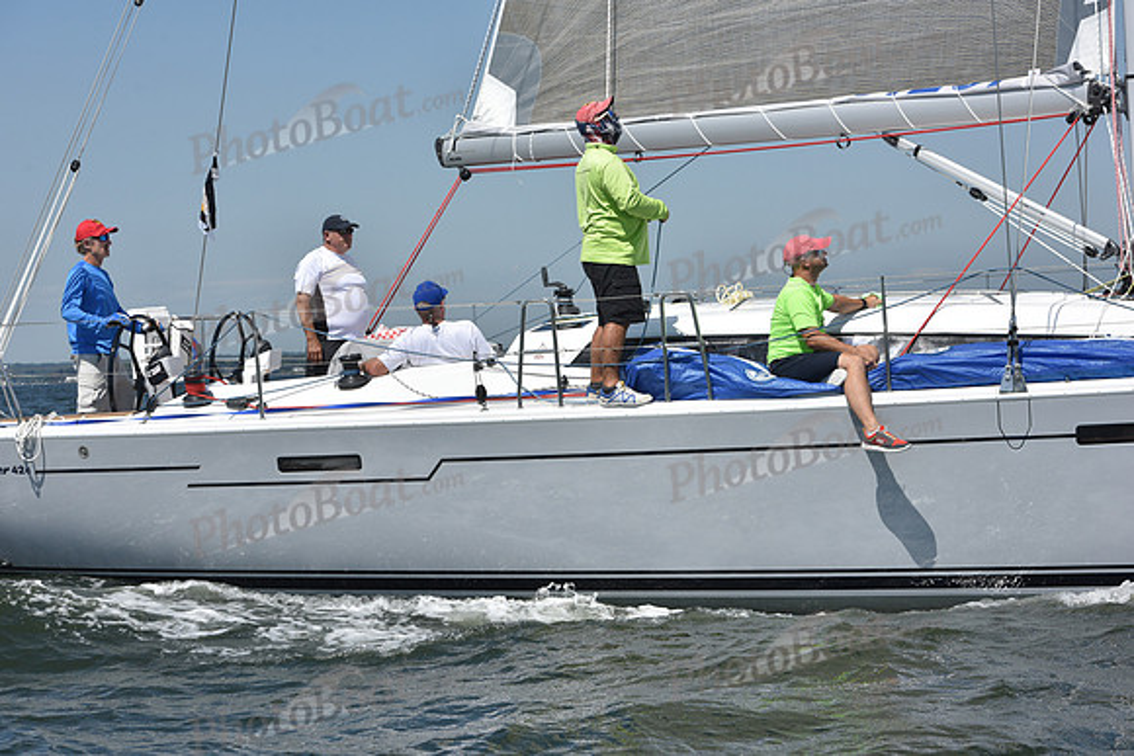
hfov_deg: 23.9
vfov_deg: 16.1
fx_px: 2678
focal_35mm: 85
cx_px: 567
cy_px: 378
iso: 250
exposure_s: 1/1250
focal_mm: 85
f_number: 9
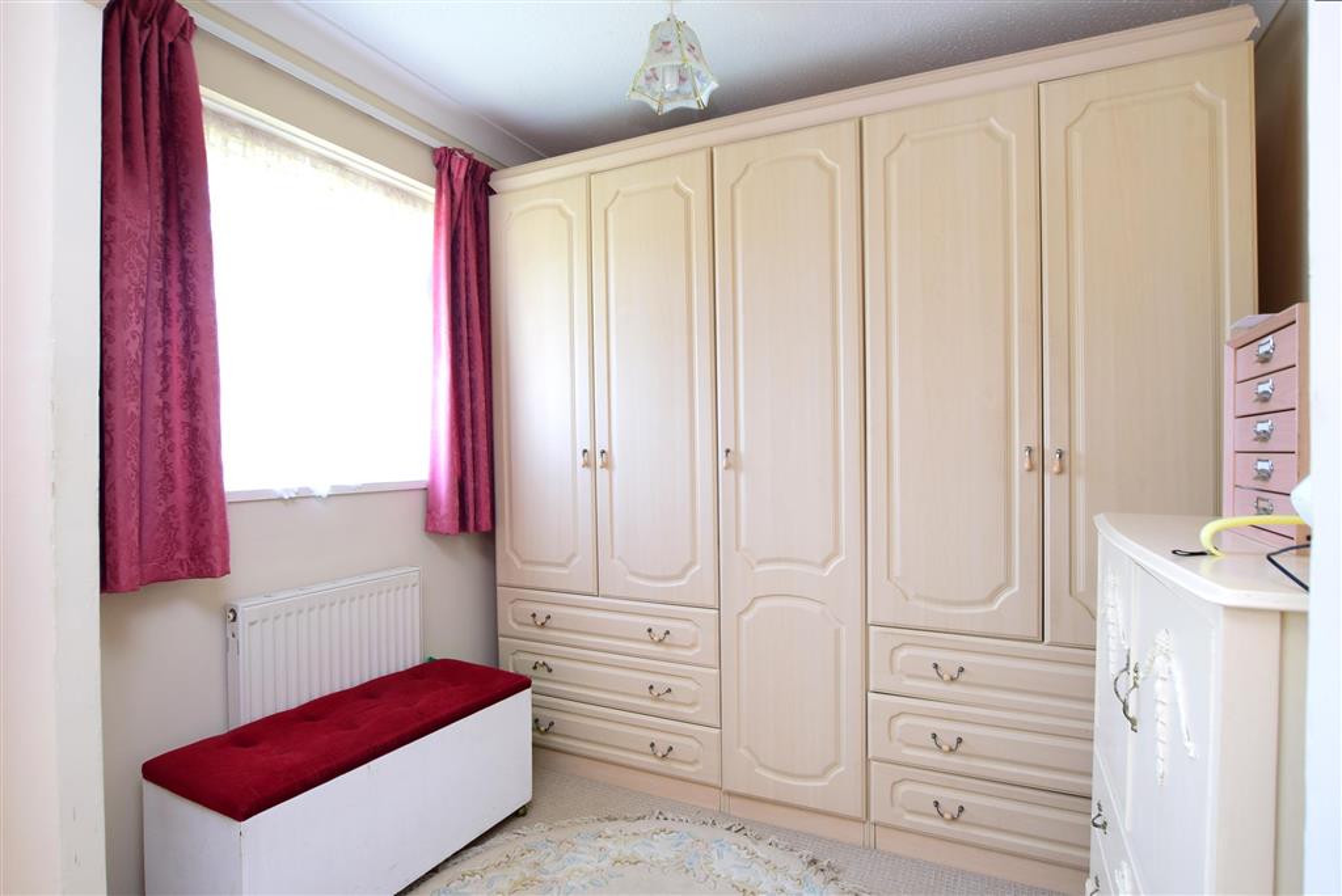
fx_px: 643
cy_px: 448
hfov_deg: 92.4
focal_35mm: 17
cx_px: 671
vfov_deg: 69.7
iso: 400
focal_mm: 11.5
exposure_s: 1/15
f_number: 8
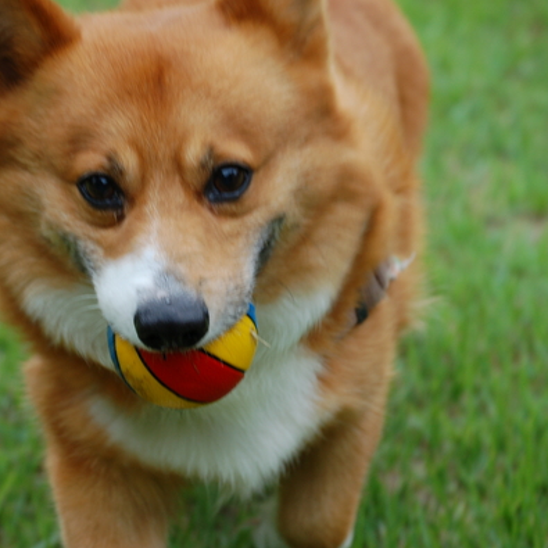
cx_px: 194
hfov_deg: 10.0
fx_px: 3116
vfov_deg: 10.0
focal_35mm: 174
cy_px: 275
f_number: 5
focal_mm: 90
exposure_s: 1/160
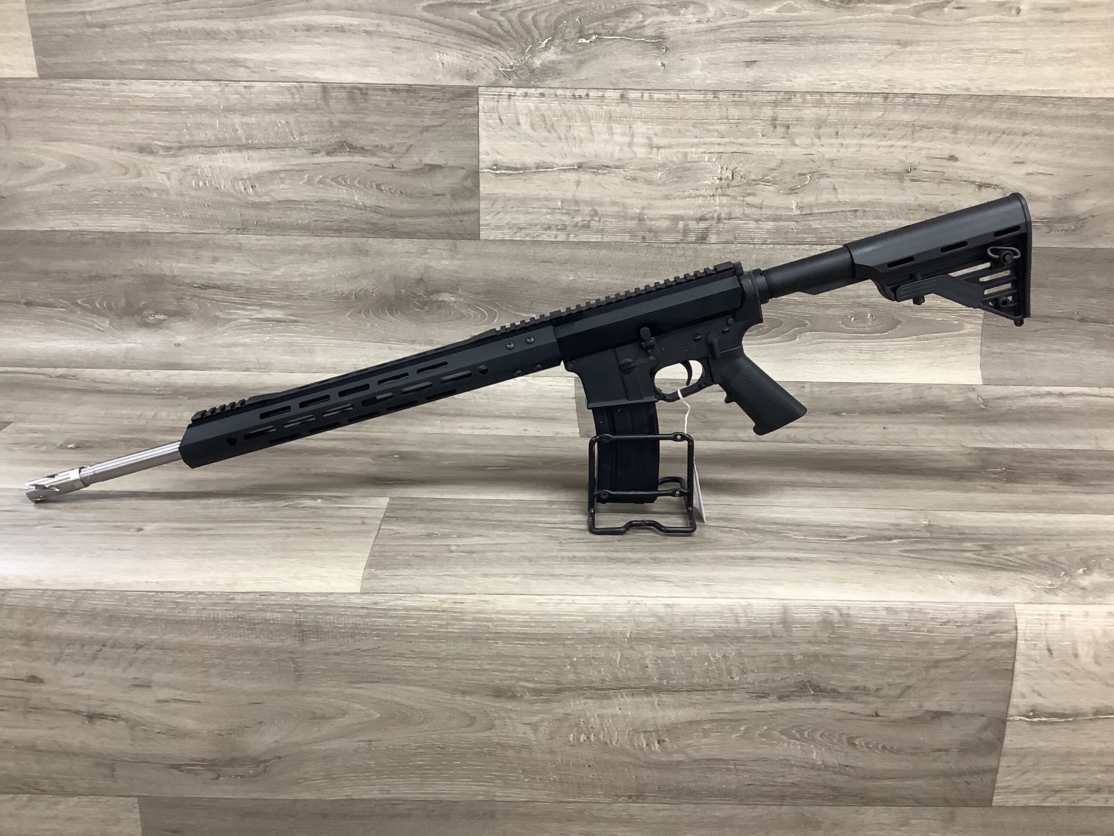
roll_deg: -2.1
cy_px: 418
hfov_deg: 58.4
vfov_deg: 45.4
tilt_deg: -19.5
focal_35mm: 31
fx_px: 998
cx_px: 557
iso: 125
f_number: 2.4
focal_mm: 3.3
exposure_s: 1/60
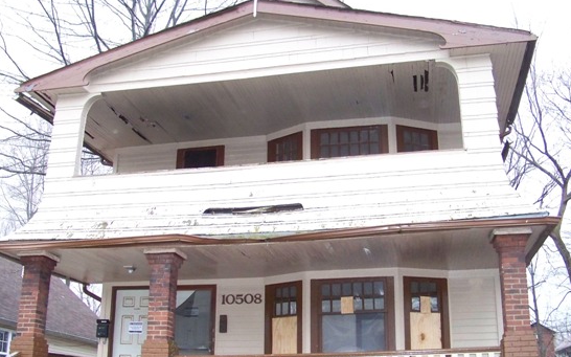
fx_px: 638
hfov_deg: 48.2
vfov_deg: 31.1
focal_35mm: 41
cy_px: 228
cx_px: 282
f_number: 2.8
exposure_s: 1/200
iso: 400
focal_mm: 5.85
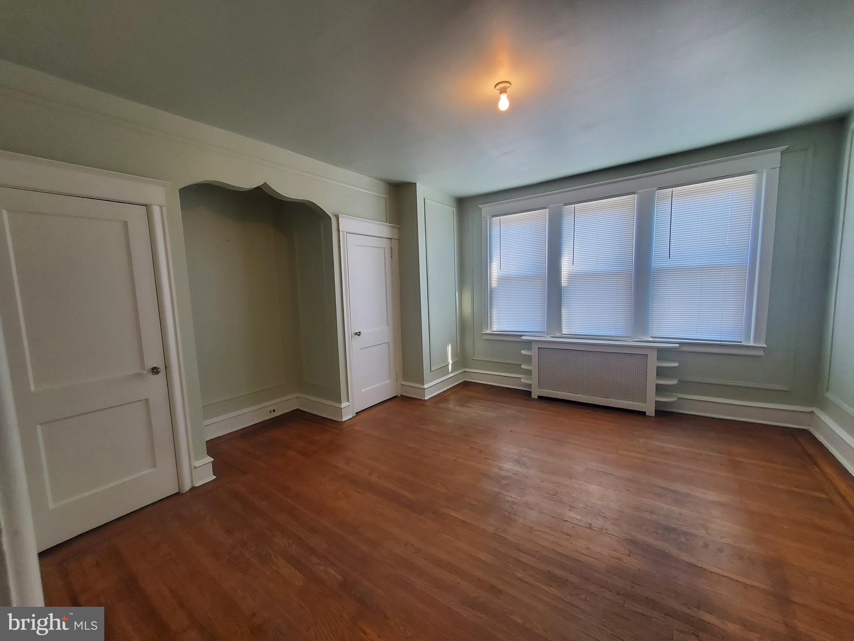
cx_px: 427
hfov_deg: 106.2
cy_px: 320
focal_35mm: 13
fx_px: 321
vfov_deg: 89.9
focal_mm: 1.8
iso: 100
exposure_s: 1/60
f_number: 2.2
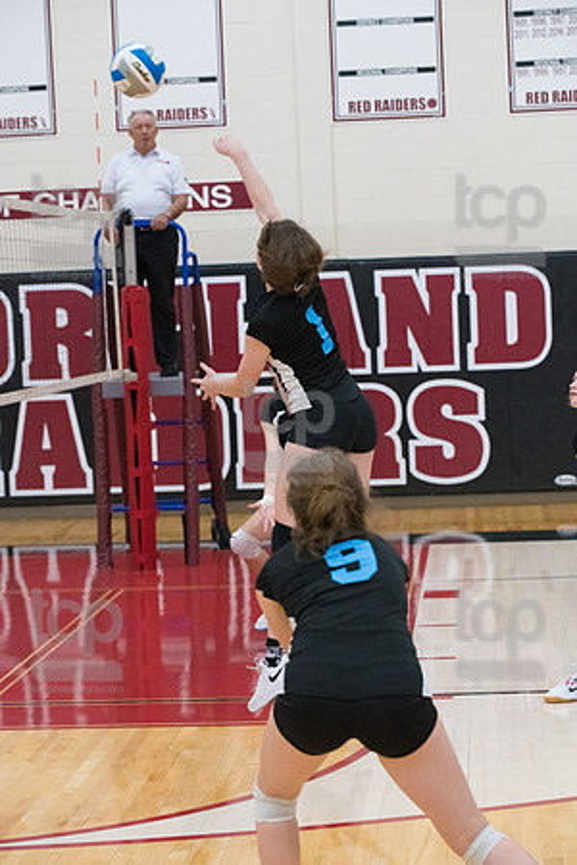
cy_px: 432
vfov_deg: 23.6
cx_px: 288
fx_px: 2067
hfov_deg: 15.9
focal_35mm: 86
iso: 6400
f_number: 4.5
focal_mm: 86
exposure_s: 1/1000
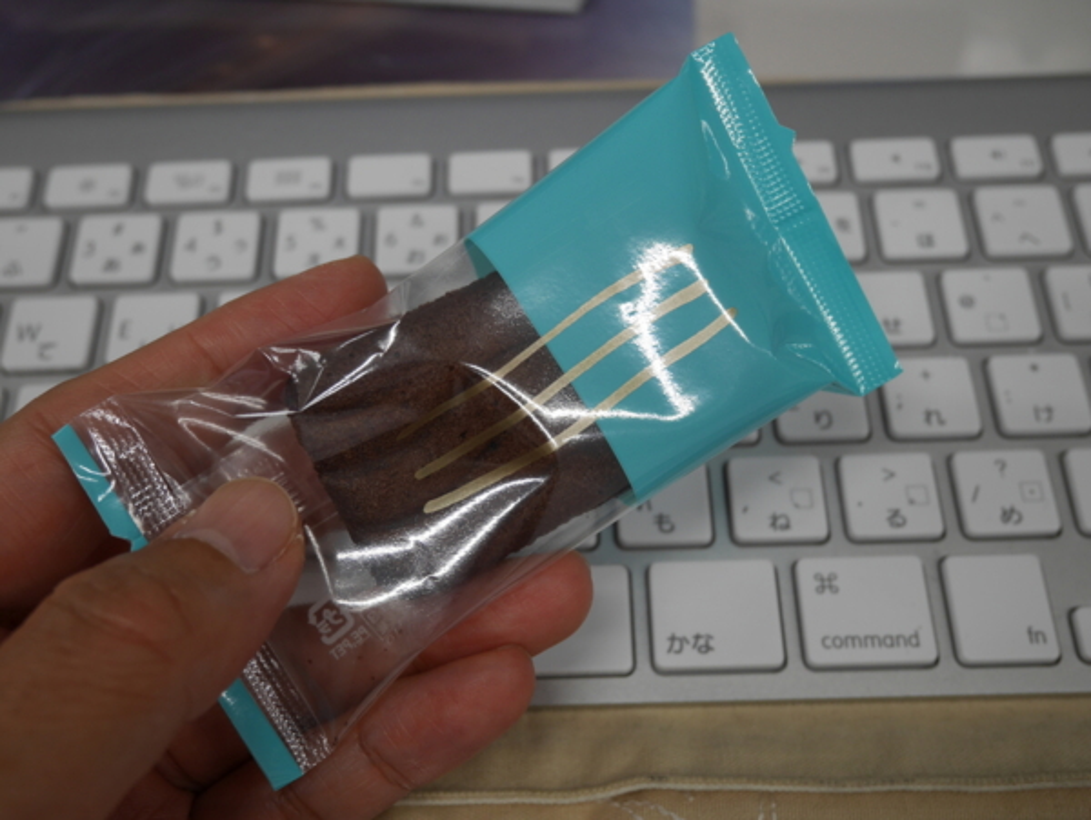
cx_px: 546
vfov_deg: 37.8
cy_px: 410
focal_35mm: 38
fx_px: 1199
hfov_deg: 48.9
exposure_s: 1/80
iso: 200
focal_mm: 19
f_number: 4.3
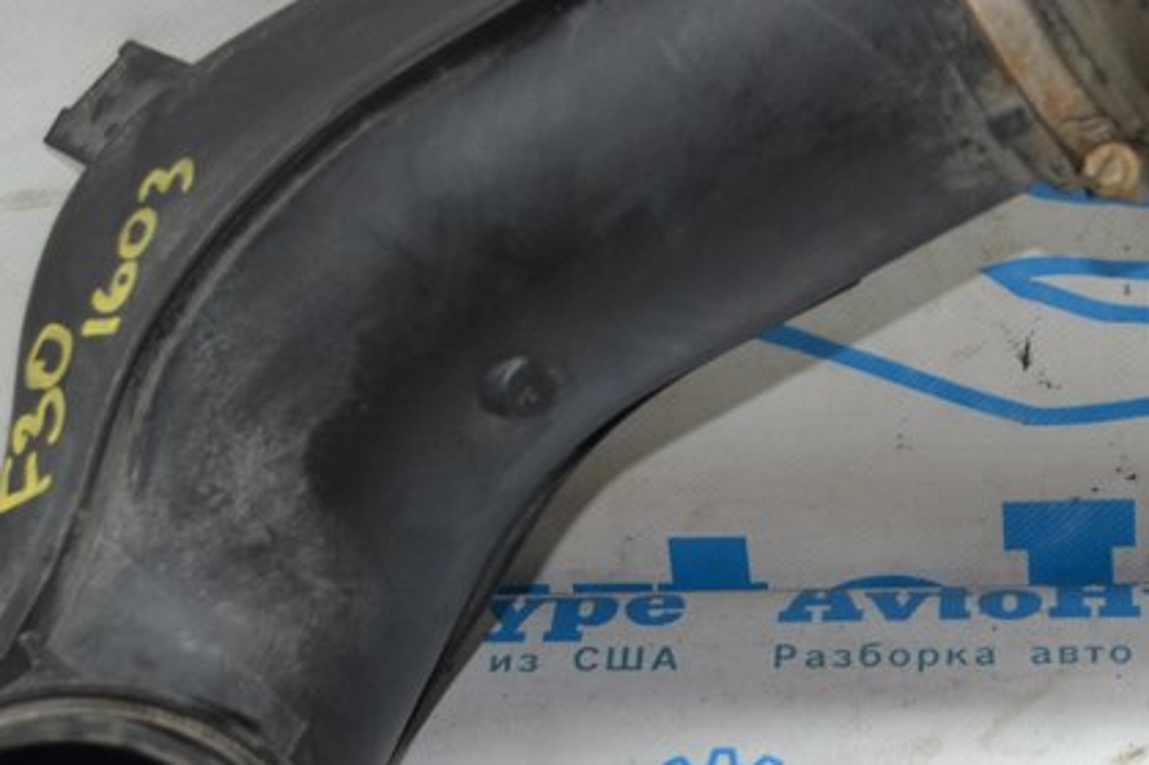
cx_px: 1004
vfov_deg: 12.4
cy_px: 358
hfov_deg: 18.3
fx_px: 3509
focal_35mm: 110
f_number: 4.5
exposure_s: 1/60
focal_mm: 30
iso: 400
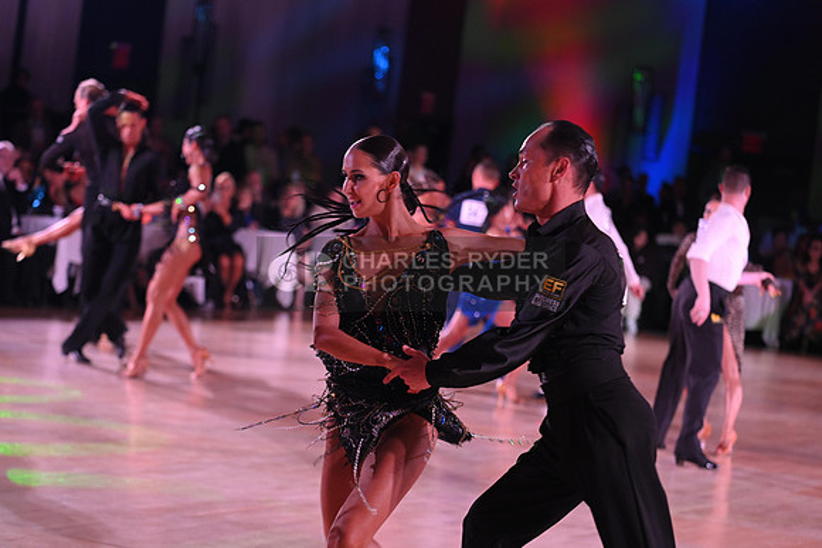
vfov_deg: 11.0
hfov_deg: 16.4
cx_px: 411
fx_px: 2855
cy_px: 274
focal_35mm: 125
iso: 1600
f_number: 4
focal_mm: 125
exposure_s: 1/200
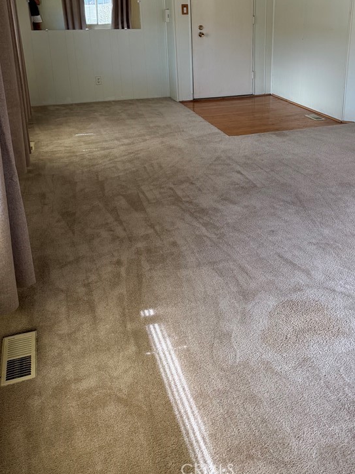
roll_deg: -1.0
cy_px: 144
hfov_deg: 41.4
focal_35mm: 34
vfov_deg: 52.5
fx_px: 465
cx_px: 230
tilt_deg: -17.8
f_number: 1.78
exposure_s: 1/223
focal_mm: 6.76
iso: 160
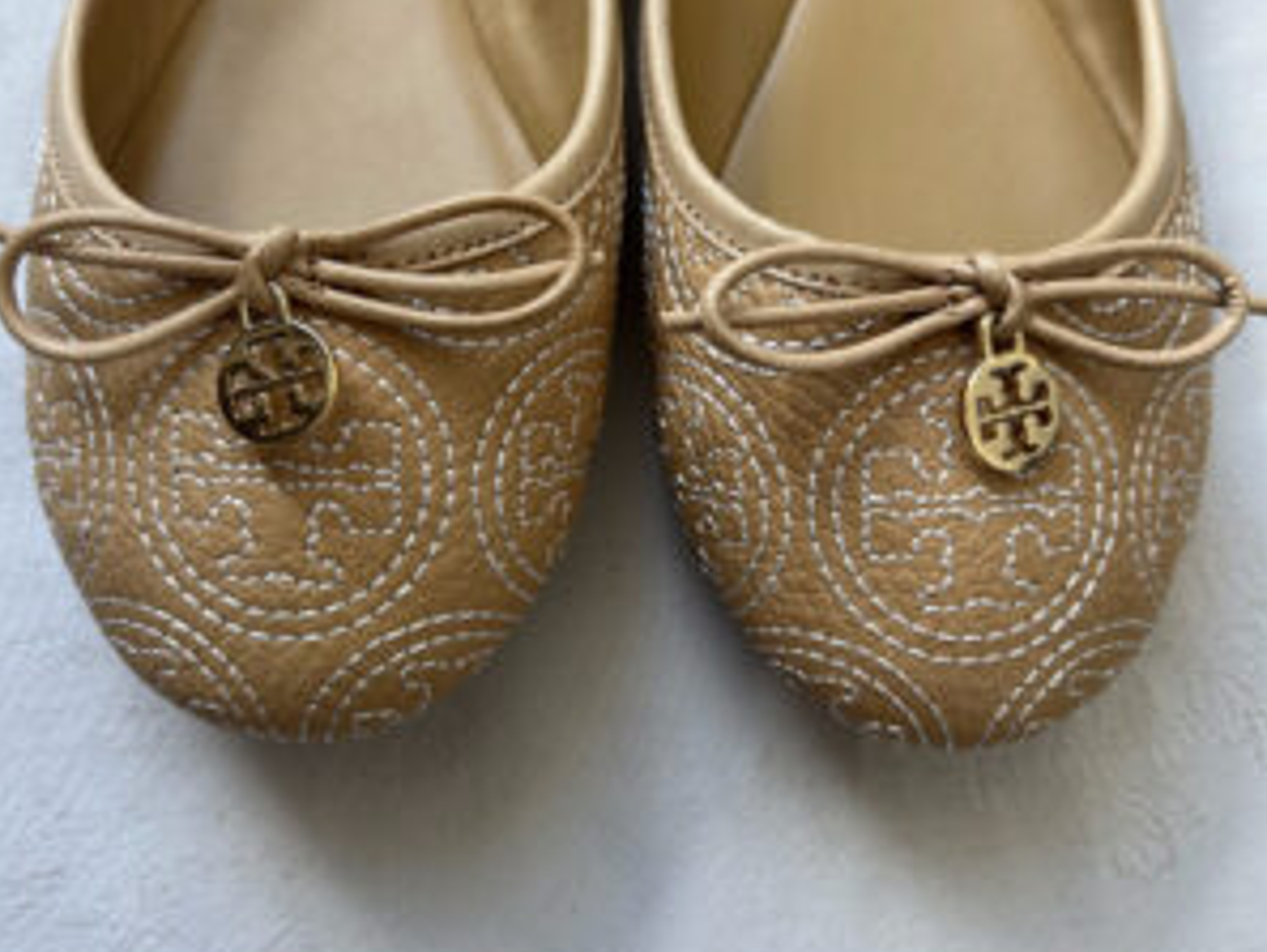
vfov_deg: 40.6
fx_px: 1282
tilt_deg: -77.0
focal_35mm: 35
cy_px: 401
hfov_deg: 52.6
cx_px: 631
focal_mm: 5.7
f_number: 1.5
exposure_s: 1/121
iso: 64
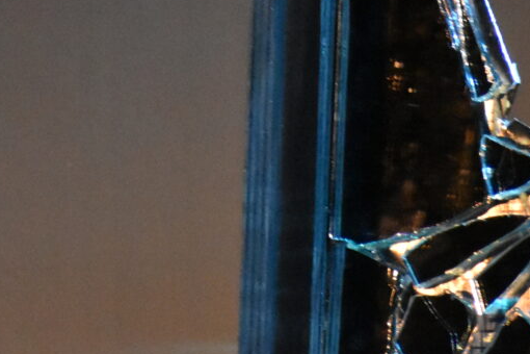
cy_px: -91
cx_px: 275
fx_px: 13643
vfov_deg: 1.5
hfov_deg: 2.2
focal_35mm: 927
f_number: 5
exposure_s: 1/160
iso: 6400
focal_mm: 175
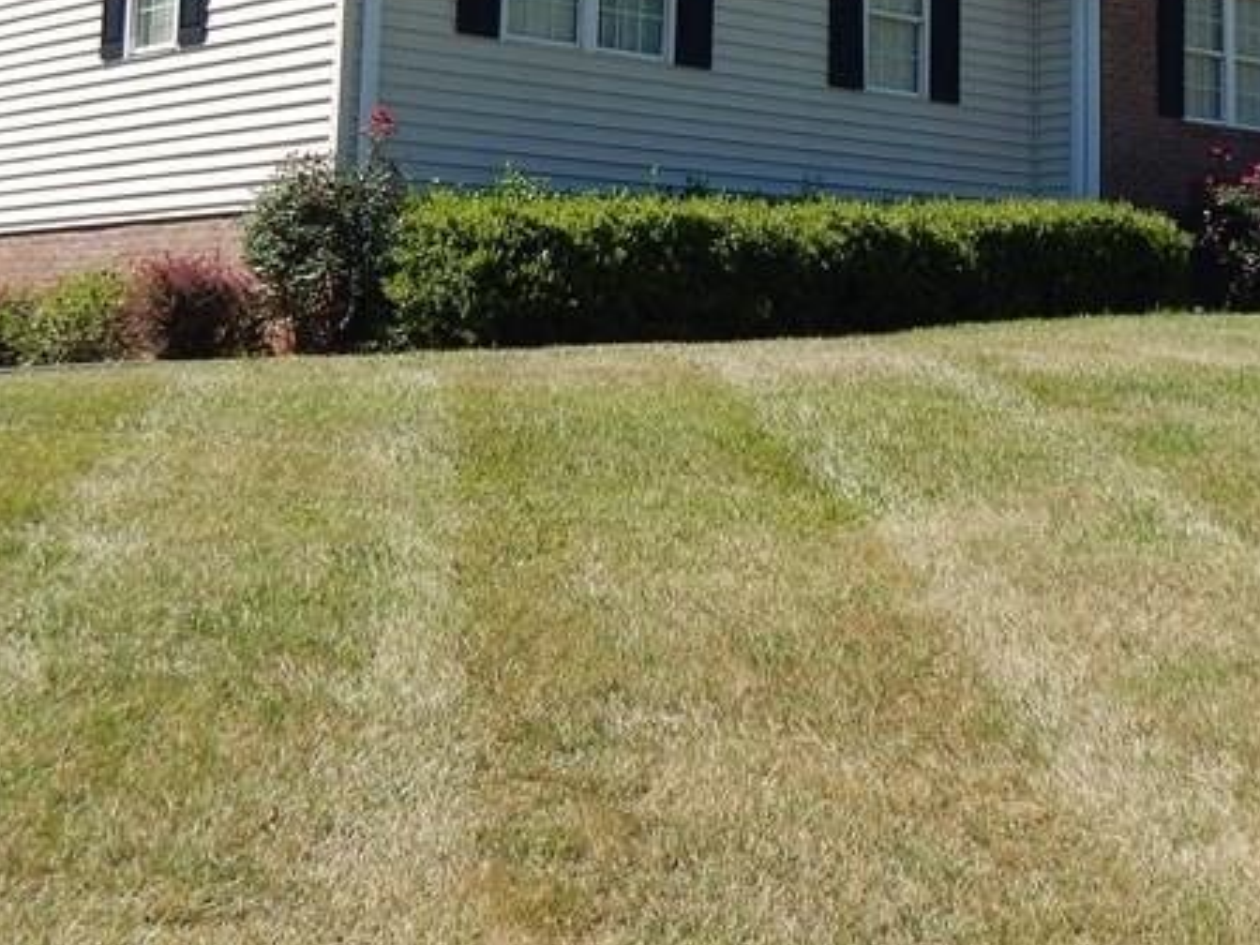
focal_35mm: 64
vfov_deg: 22.4
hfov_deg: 29.7
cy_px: 93
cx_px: 956
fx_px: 2330
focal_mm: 5.1
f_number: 6.3
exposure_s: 1/400
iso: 125
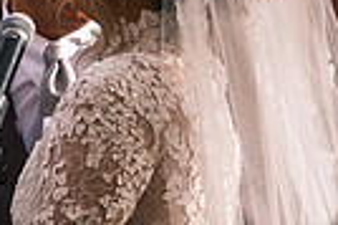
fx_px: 6752
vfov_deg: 1.9
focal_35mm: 720
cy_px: -95
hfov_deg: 2.9
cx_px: -295
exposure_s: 1/500
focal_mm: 110.6
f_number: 4.5
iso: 400
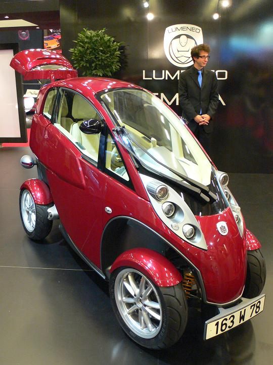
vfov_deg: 54.0
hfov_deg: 41.8
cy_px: 182
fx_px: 358
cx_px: 136
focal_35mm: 34
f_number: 2.8
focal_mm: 6.3
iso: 200
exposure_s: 1/8
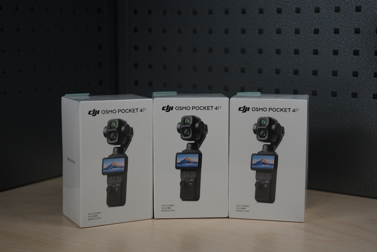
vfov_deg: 19.5
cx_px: 188
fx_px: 733
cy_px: 126
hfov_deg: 28.8
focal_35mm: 70
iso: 250
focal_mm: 70
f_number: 2.8
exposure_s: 1/200
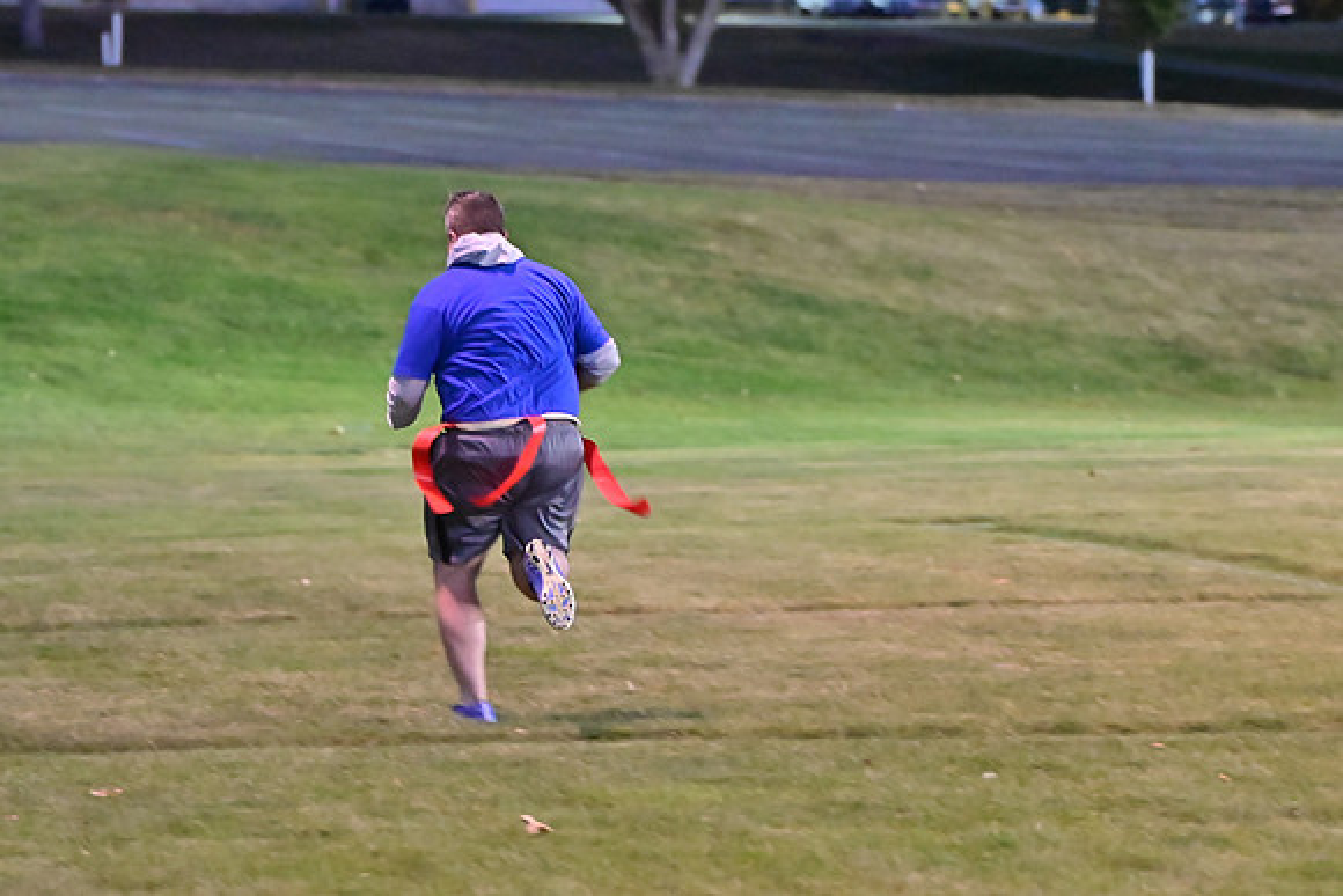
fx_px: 6977
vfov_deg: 7.3
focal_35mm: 187
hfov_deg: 11.0
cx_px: 672
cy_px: 448
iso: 6400
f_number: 4
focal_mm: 125
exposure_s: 1/200
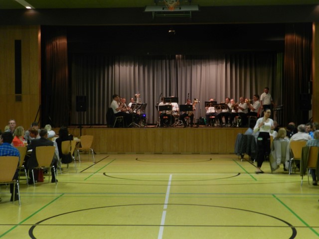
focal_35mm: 53
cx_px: 160
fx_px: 488
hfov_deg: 36.2
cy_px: 120
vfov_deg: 27.5
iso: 400
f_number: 4.4
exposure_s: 1/20
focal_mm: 9.4
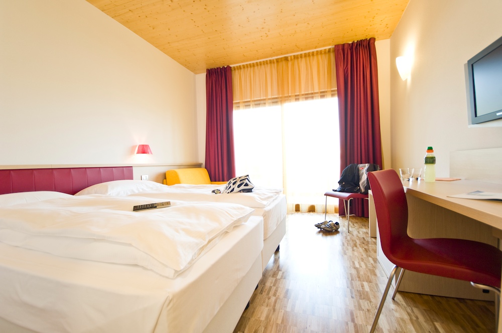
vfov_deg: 77.2
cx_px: 251
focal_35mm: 15
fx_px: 209
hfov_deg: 100.5
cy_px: 166
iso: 100
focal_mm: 10
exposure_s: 1/10
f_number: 4
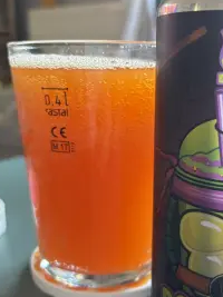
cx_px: 158
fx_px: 335
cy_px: 146
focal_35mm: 39
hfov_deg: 36.2
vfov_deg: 47.9
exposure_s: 1/50
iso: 250
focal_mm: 5.96
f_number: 1.6
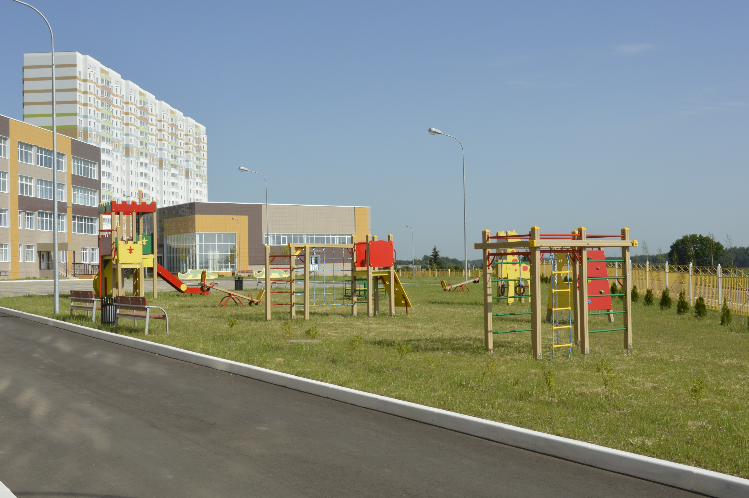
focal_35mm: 39
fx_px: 811
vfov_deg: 34.1
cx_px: 374
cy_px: 249
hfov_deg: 49.6
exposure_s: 1/125
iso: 100
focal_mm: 26
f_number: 14
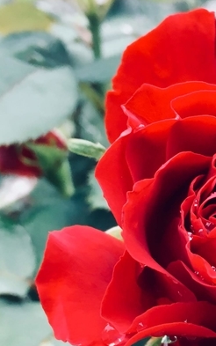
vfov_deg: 25.6
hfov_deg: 15.8
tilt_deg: -18.6
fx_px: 753
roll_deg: -0.4
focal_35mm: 80
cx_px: 242
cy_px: 248
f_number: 2.2
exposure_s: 1/30
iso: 50
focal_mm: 4.15
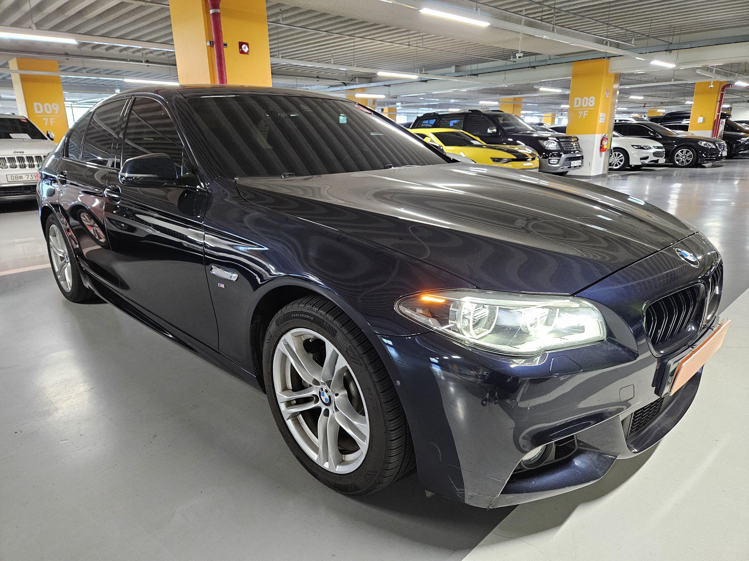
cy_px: 280
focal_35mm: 23
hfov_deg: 73.9
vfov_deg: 58.9
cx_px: 374
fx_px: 498
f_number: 1.8
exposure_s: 1/60
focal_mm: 5.4
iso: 640
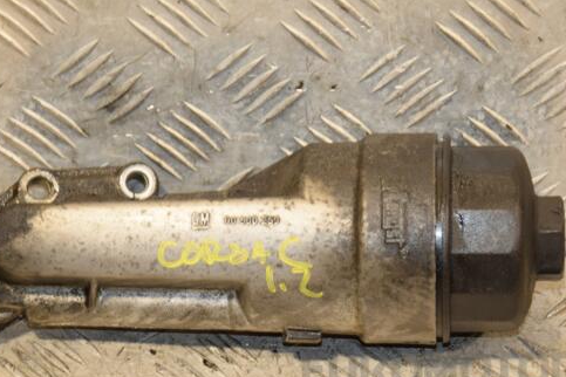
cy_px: 213
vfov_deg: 9.2
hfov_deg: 13.8
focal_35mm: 149
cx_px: 280
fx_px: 2342
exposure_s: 1/125
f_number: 5.3
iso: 800
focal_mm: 80
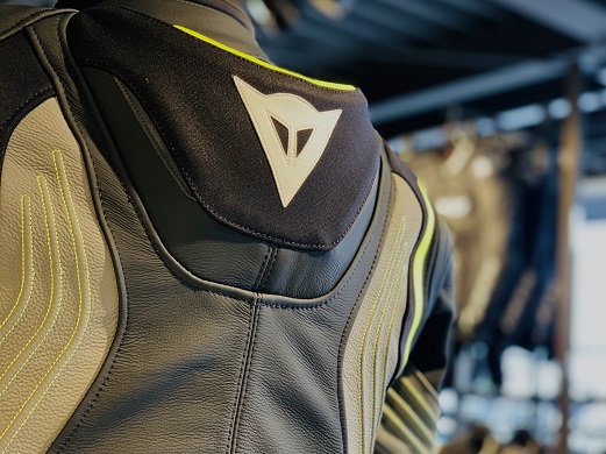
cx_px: 303
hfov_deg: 36.8
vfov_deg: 28.0
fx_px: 910
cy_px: 227
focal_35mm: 52
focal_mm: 6
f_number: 2.4
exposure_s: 1/60
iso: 125
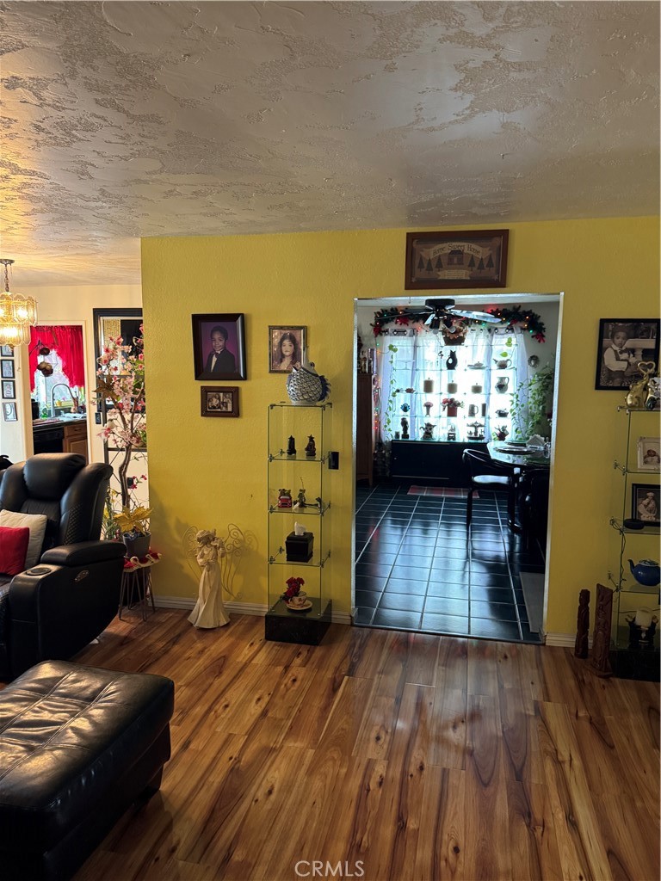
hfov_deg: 56.8
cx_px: 330
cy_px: 440
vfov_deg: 71.6
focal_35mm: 24
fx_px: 611
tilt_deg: -8.0
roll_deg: -0.2
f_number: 1.78
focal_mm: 6.76
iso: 500
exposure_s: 1/60
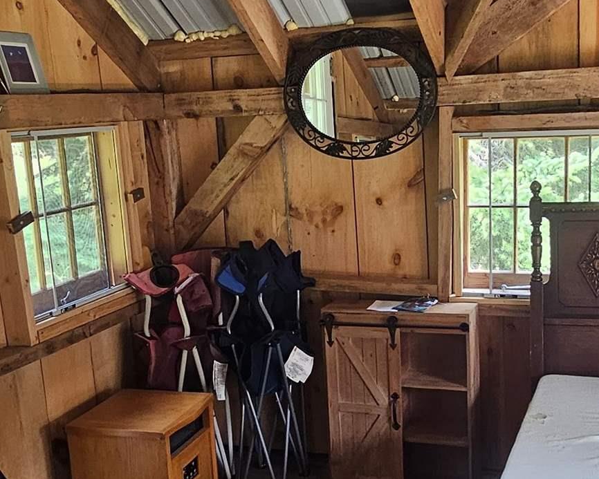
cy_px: 254
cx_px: 343
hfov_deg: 41.1
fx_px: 798
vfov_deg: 33.4
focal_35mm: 45
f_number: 2.2
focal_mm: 2.2
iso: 160
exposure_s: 1/60
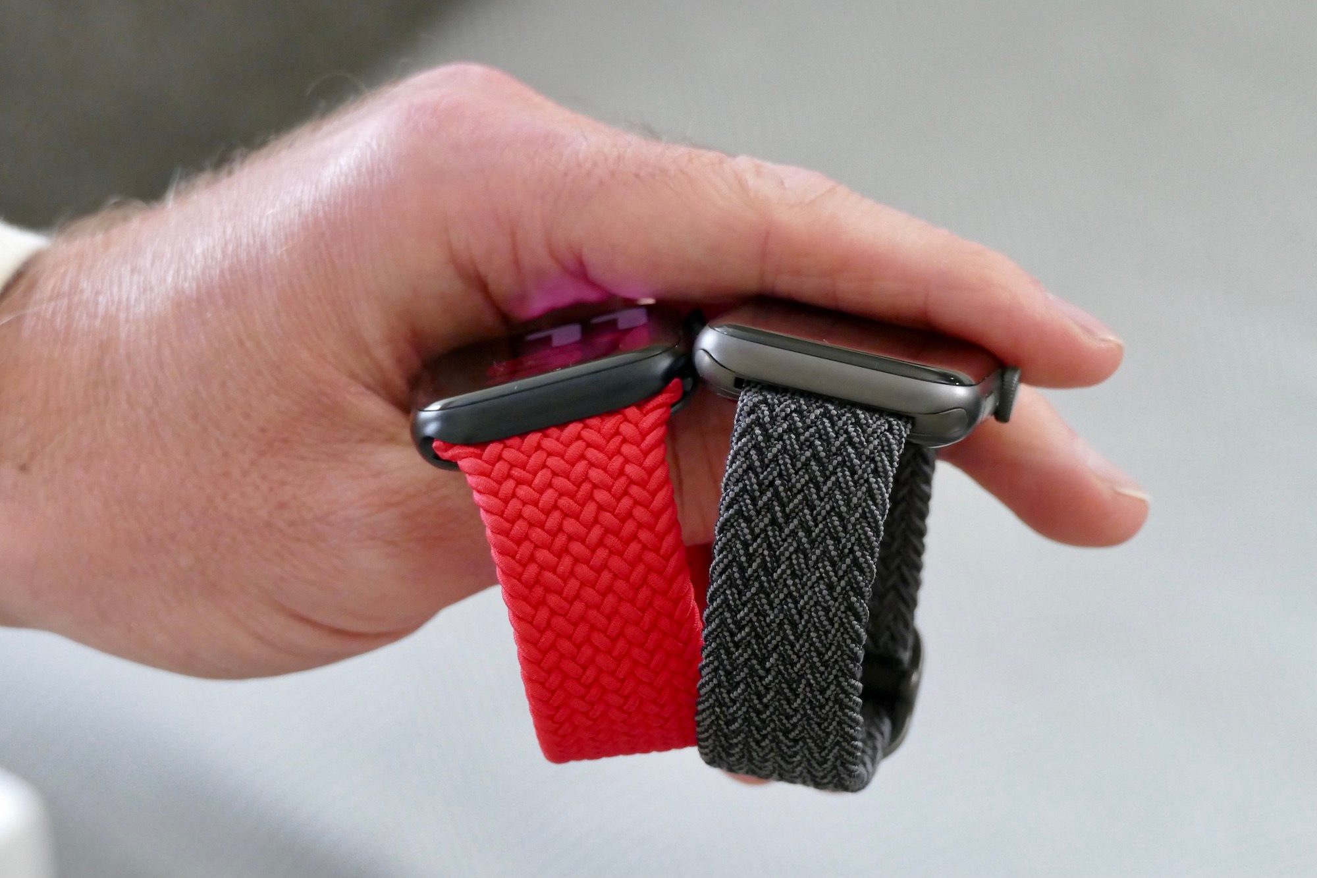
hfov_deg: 11.1
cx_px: 658
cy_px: 439
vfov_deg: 7.4
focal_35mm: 186
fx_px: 6803
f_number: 4.5
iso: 1600
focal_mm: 67.72
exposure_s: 1/30
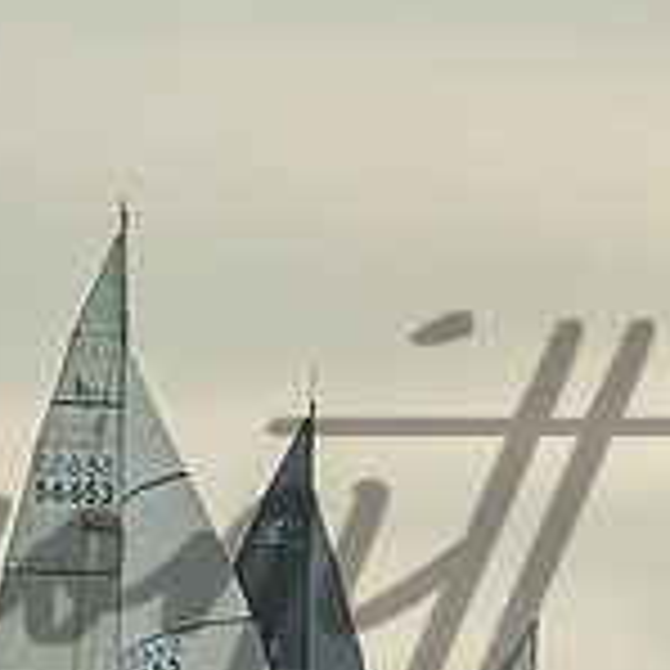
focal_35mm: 751
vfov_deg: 2.3
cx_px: -152
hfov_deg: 2.3
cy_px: 464
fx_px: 16445
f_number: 6.3
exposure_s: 1/250
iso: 250
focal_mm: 200
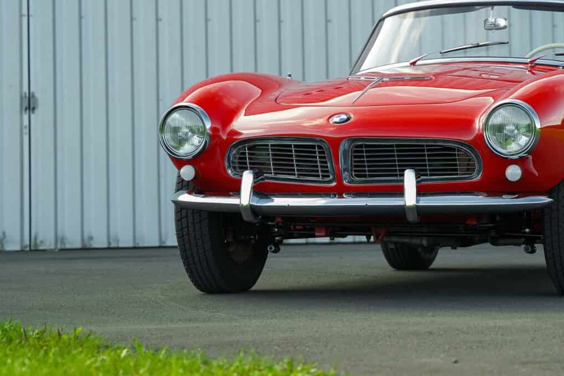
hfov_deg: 13.4
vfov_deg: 8.9
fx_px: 2401
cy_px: 92
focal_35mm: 153
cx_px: 337
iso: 64
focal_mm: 61.1
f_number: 2.8
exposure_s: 1/125
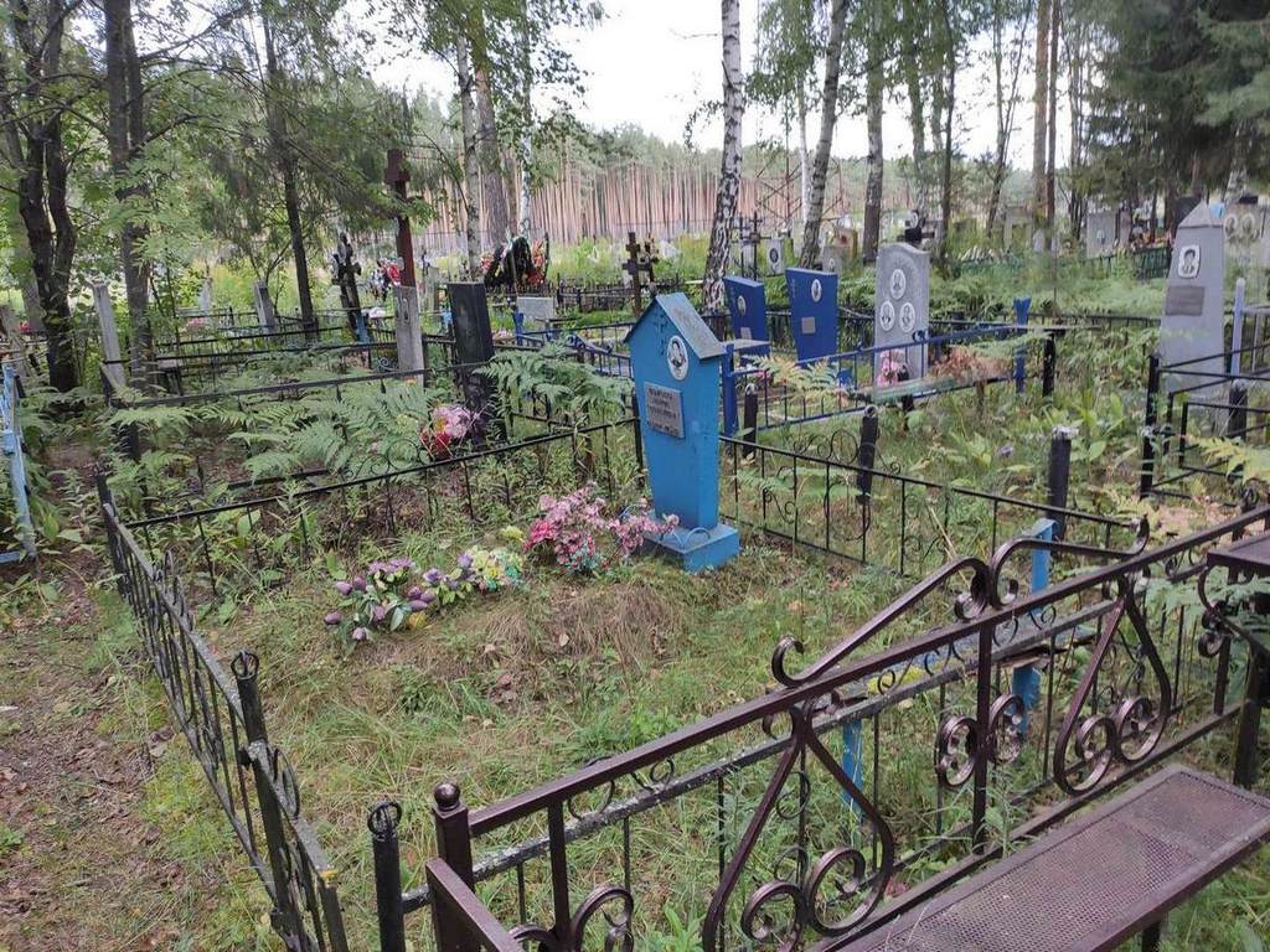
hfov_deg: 67.3
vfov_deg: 53.1
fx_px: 954
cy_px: 476
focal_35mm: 26
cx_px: 635
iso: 121
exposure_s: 1/60
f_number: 1.75
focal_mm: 4.77
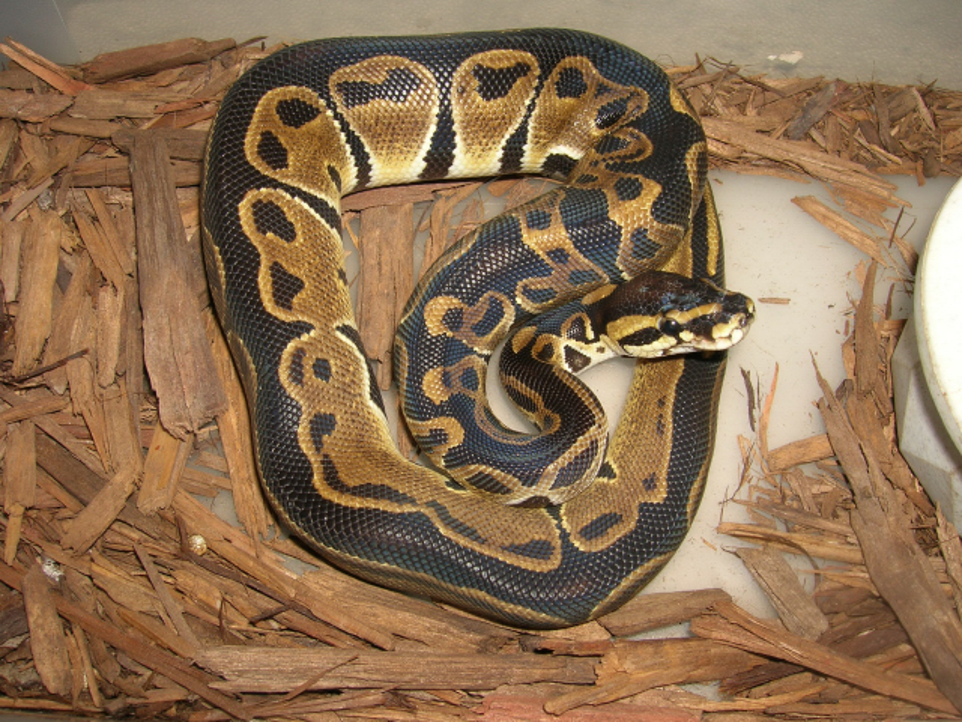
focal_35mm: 34
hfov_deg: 54.0
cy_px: 361
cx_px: 481
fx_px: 945
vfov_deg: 41.8
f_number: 4.9
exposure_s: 1/60.1
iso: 50
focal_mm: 5.7
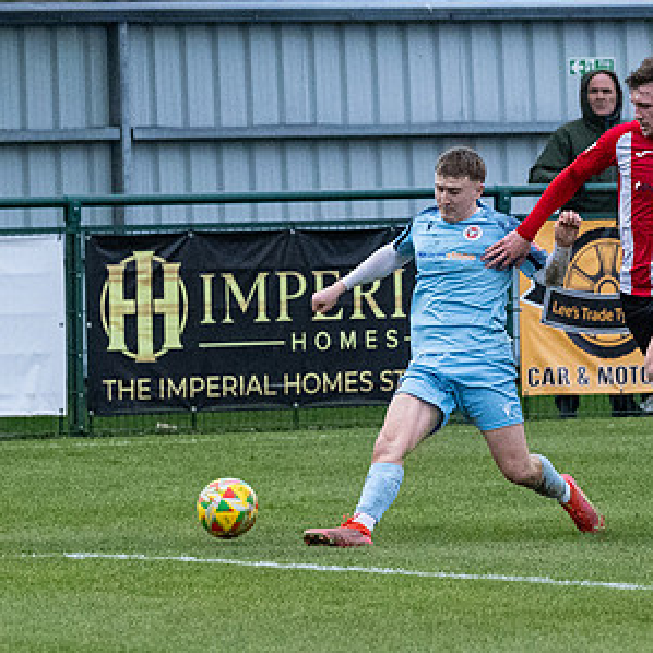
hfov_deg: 3.3
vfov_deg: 3.3
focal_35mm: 529
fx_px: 11290
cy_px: 259
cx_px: 535
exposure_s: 1/1250
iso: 4000
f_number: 4
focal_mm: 150
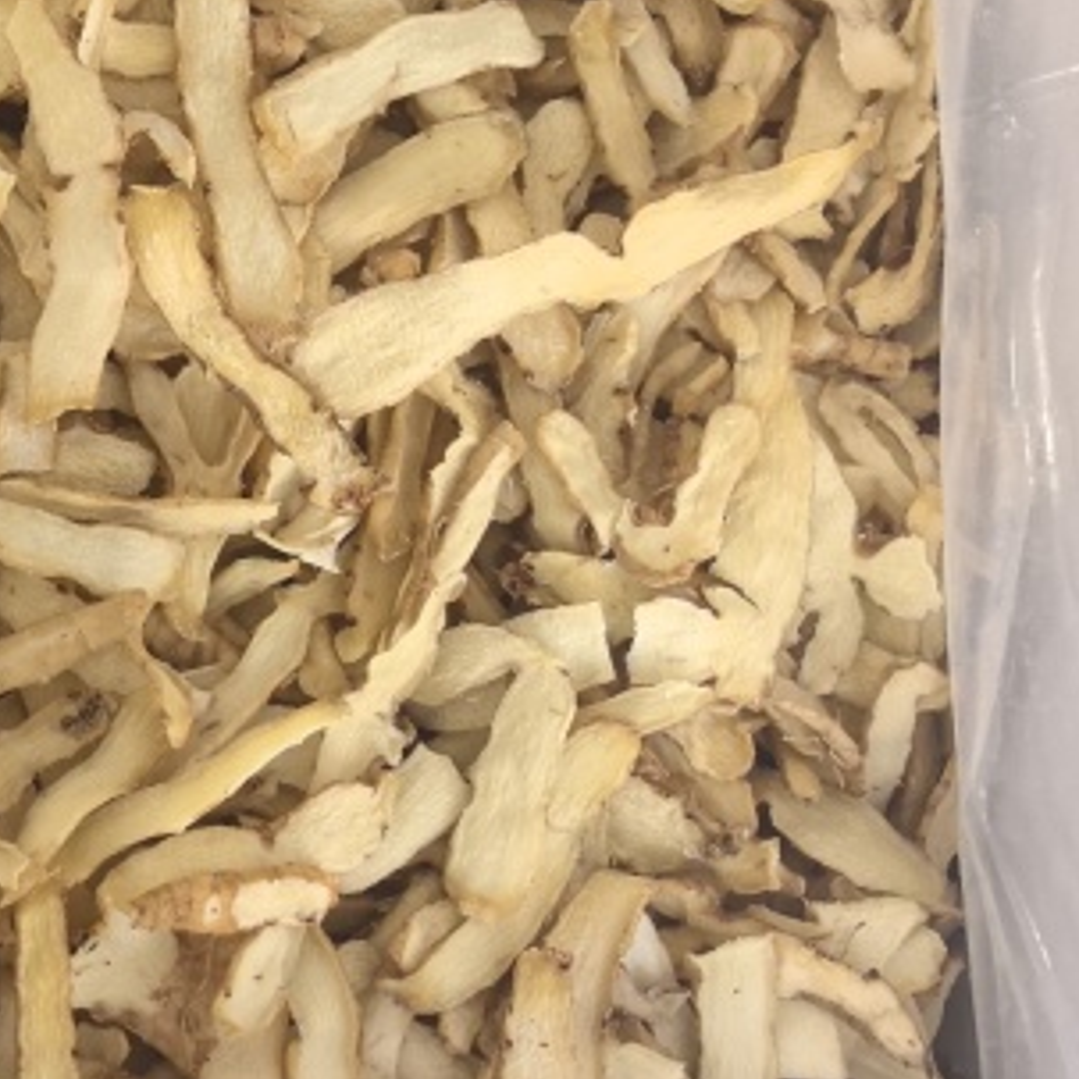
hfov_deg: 24.1
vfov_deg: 27.1
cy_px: 338
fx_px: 2222
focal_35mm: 63
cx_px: -310
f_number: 2
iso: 320
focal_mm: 6.98
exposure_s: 1/50
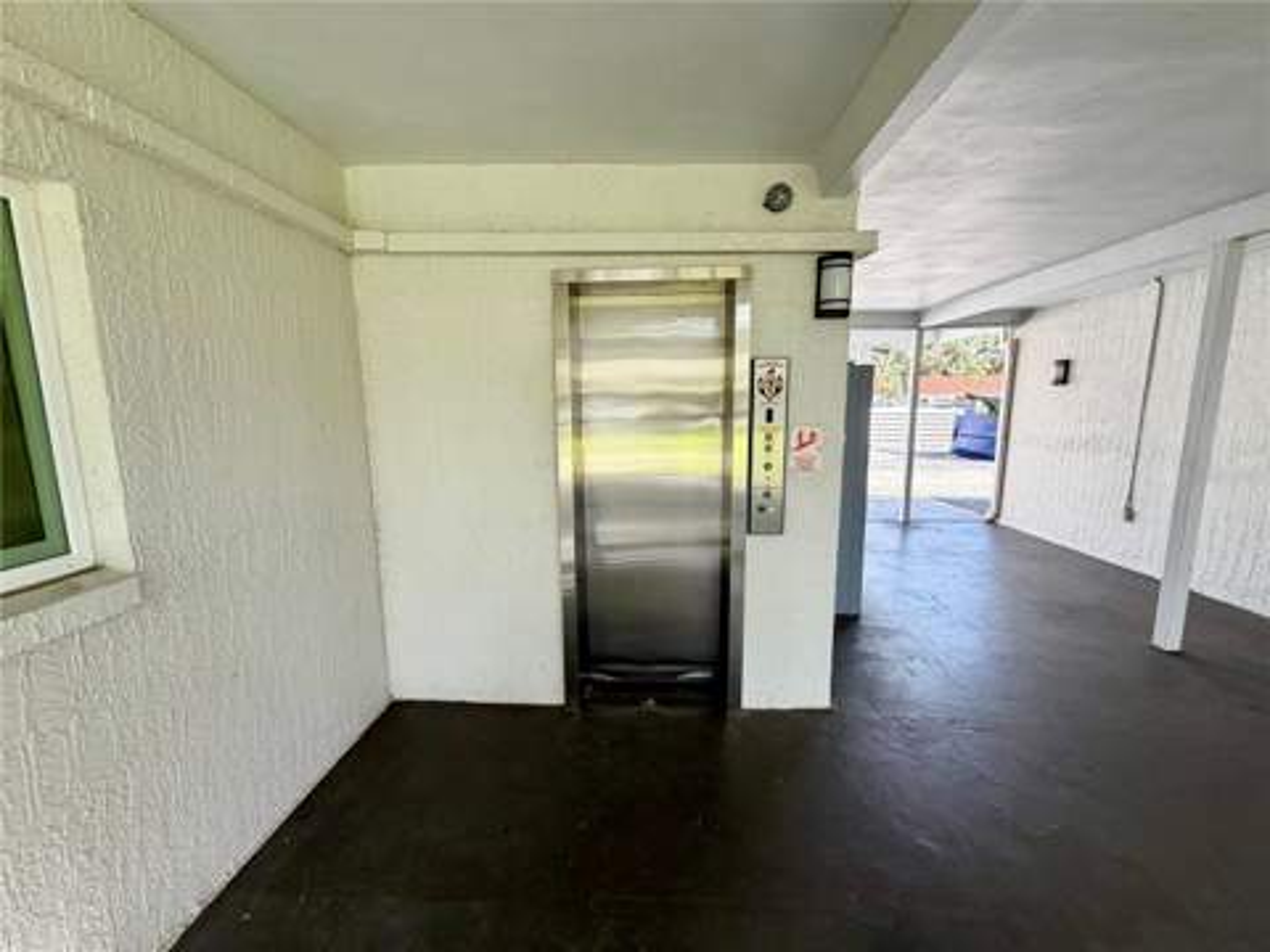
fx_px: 514
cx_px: 635
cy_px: 476
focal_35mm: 14
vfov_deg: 85.7
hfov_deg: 102.1
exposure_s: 1/151
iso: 50
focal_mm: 2.22
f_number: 2.2
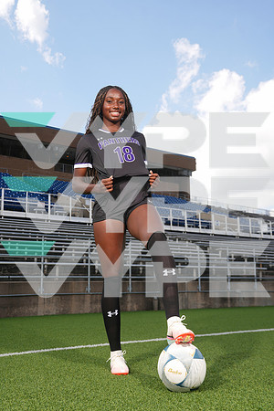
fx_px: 445
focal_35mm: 39
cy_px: 206
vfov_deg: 49.6
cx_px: 137
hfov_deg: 34.2
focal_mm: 39
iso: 80
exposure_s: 1/200
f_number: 7.1
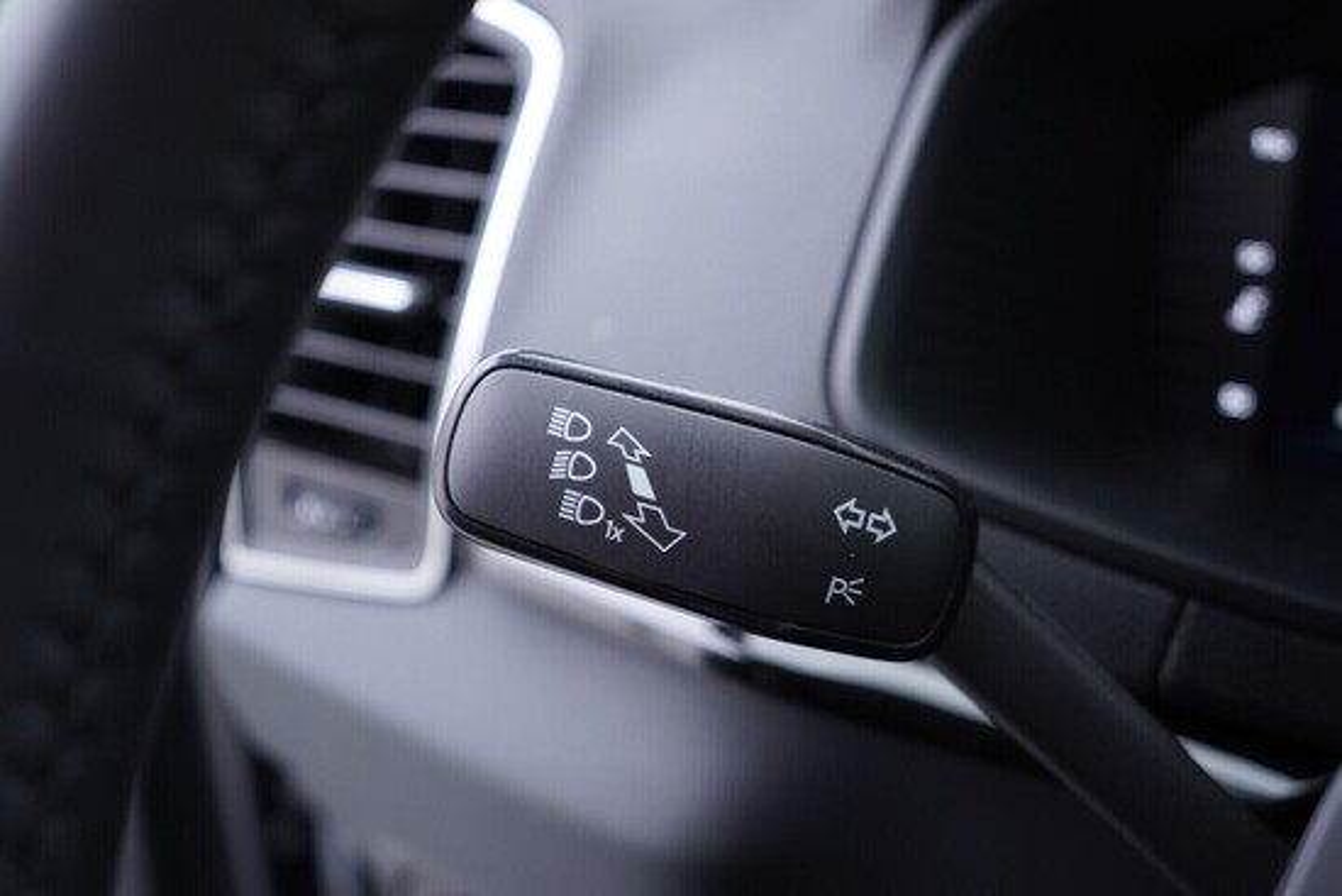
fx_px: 1342
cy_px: 448
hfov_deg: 53.1
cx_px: 671
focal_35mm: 36
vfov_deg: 36.9
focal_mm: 24
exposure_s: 1/40
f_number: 2.8
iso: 250
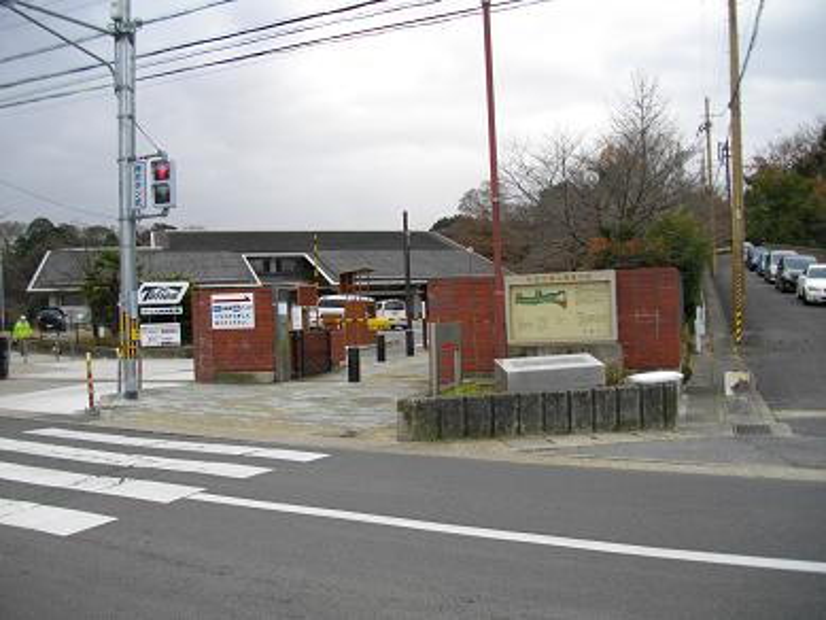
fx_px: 764
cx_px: 413
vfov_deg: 44.2
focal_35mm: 32
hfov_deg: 56.8
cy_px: 310
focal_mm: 5.7
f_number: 2.9
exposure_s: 1/400
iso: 100
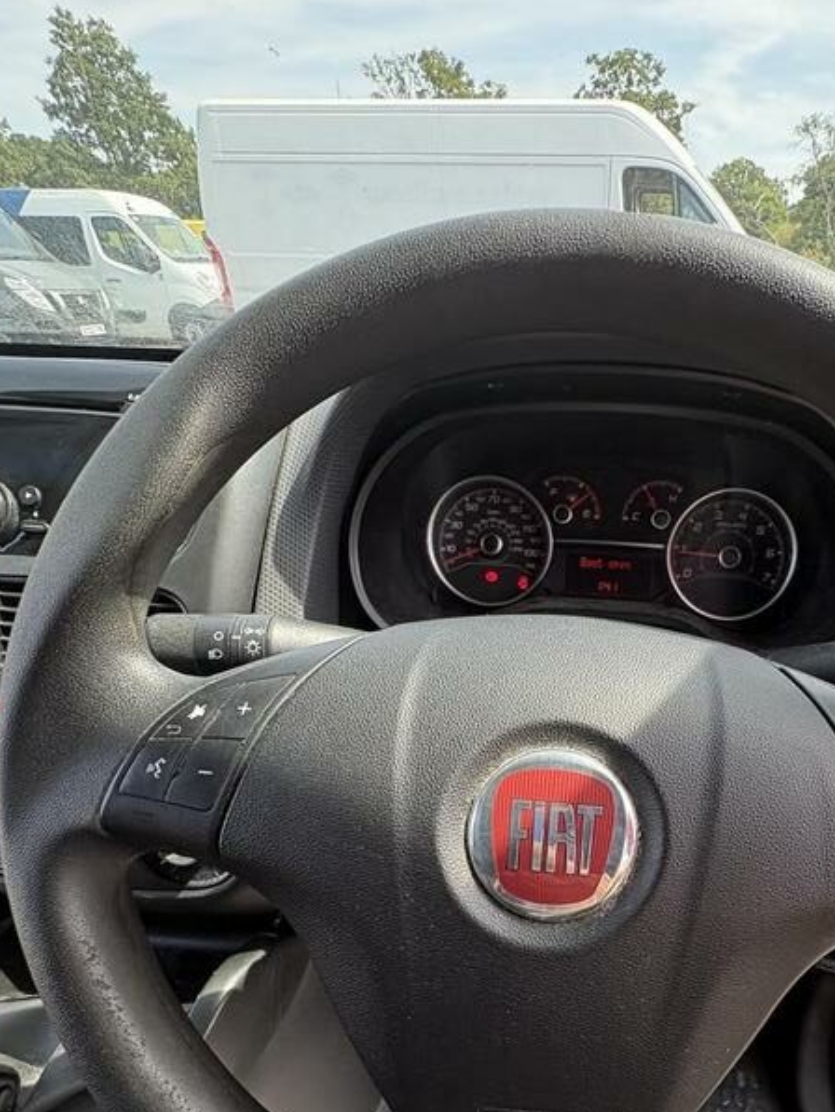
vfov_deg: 76.6
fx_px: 675
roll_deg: -5.0
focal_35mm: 21
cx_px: 578
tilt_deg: -32.0
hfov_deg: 61.4
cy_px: 736
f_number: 2.2
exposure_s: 1/140
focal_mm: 2.22
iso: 64
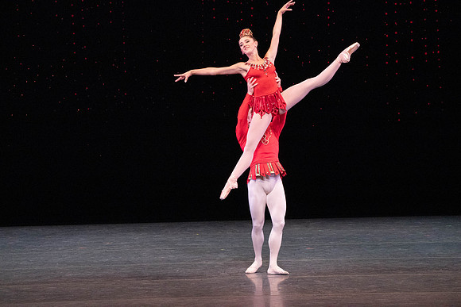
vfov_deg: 4.5
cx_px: 230
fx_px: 3881
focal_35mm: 303
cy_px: 154
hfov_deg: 6.8
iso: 16000
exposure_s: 1/400
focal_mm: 303
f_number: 13
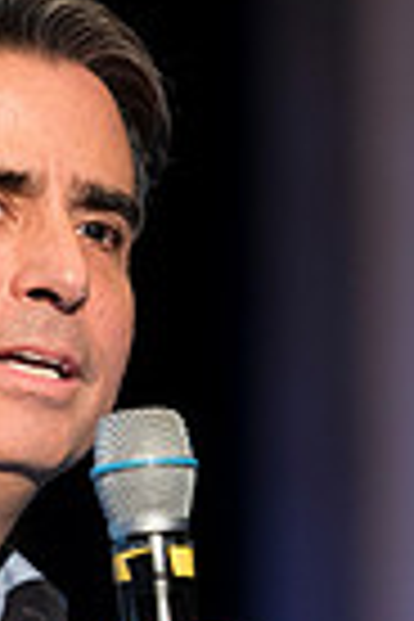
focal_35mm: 489
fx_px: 8435
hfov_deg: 2.8
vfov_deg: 4.2
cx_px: -22
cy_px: 693
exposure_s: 1/125
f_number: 2.8
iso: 1600
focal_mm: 150
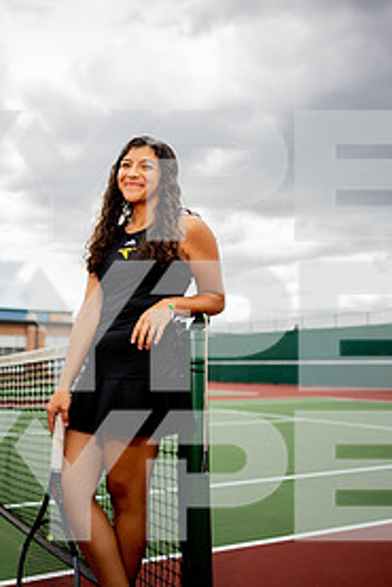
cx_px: 126
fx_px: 636
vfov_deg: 49.4
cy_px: 326
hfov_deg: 33.9
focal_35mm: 39
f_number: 1.4
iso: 50
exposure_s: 1/1250
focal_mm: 24
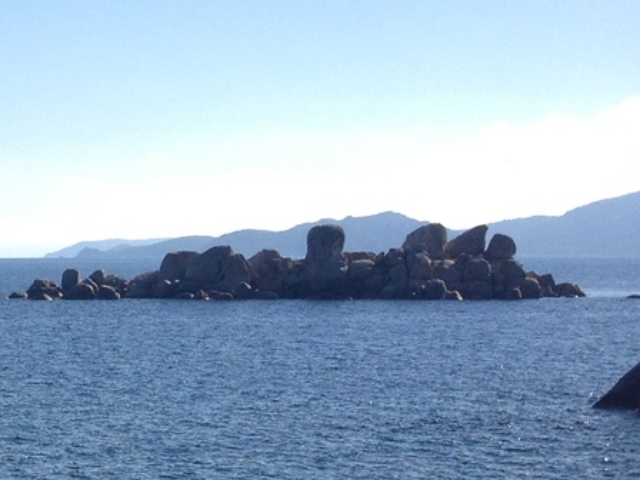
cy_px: 551
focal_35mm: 125
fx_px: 2311
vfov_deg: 11.6
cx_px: -490
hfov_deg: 14.1
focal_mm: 4.28
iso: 64
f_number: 2.4
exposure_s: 1/2045
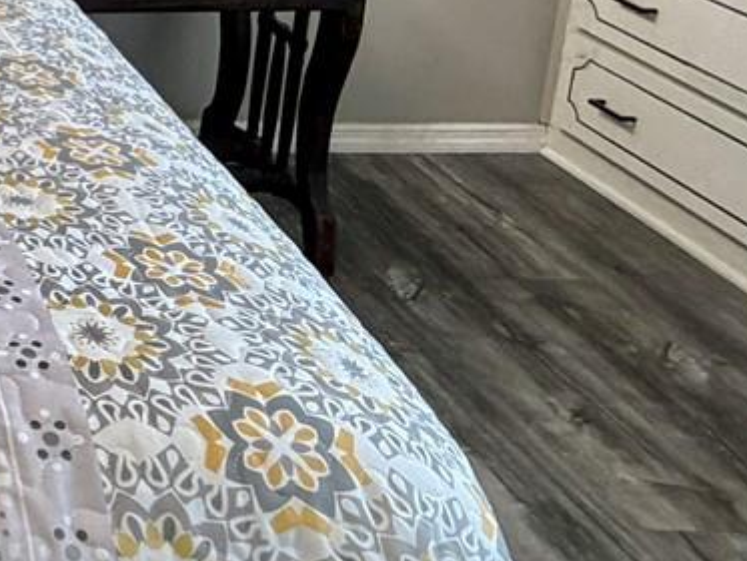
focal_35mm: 60
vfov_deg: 21.8
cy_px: -188
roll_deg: +0.4
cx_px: -411
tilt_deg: -12.0
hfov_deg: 24.2
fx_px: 1295
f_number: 2.2
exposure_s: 1/60
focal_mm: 2.22
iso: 250
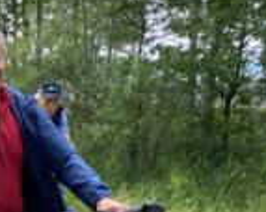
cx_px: -52
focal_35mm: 71
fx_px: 558
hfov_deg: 24.3
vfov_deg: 21.5
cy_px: 134
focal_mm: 4.2
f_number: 1.8
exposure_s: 1/364
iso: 32
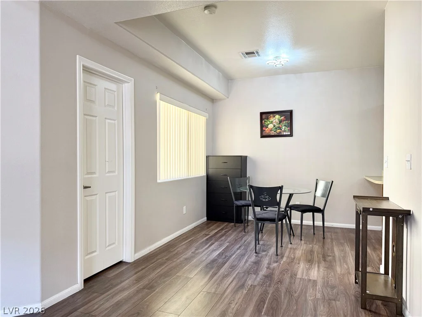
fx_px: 293
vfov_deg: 56.8
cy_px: 158
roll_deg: -0.8
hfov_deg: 71.6
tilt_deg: -0.5
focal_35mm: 24
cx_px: 211
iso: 200
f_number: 1.78
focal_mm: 6.76
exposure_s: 1/117
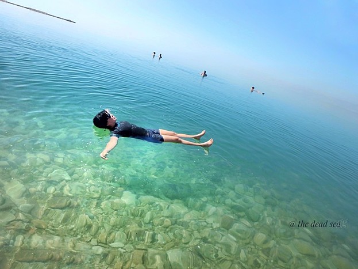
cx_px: 179
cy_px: 134
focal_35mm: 21
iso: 125
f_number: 3.5
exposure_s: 1/1250
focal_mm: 3.7
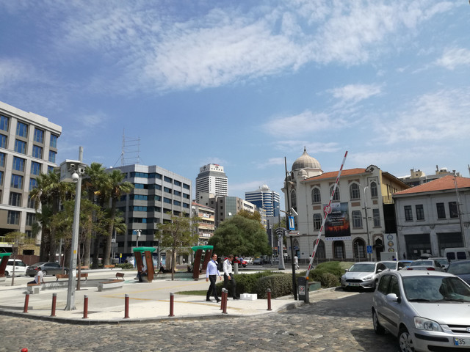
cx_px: 235
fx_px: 367
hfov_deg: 65.3
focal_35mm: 27
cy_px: 176
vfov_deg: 51.4
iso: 50
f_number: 2
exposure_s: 1/1842
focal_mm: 3.79
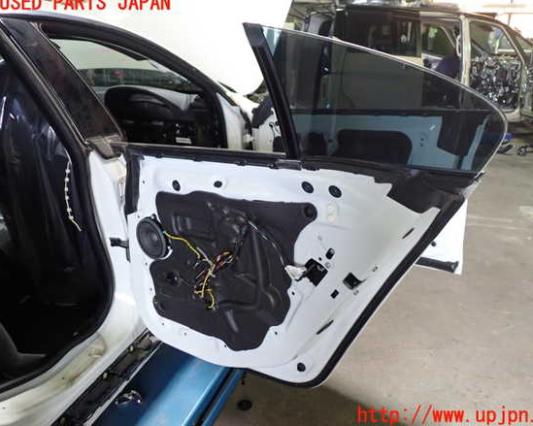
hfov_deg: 55.6
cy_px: 210
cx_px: 285
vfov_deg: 45.8
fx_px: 505
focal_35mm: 32
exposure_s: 1/30
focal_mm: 5.4
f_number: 2.3
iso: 200
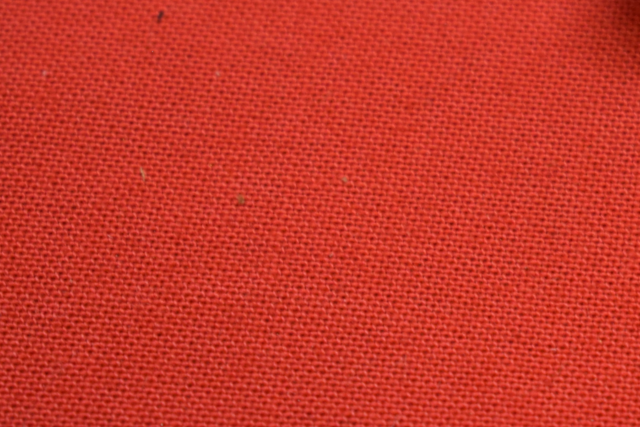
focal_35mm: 224
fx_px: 3983
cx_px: 713
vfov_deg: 6.1
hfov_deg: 9.1
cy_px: -162
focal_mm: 52
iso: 800
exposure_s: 1/60
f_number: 5.6
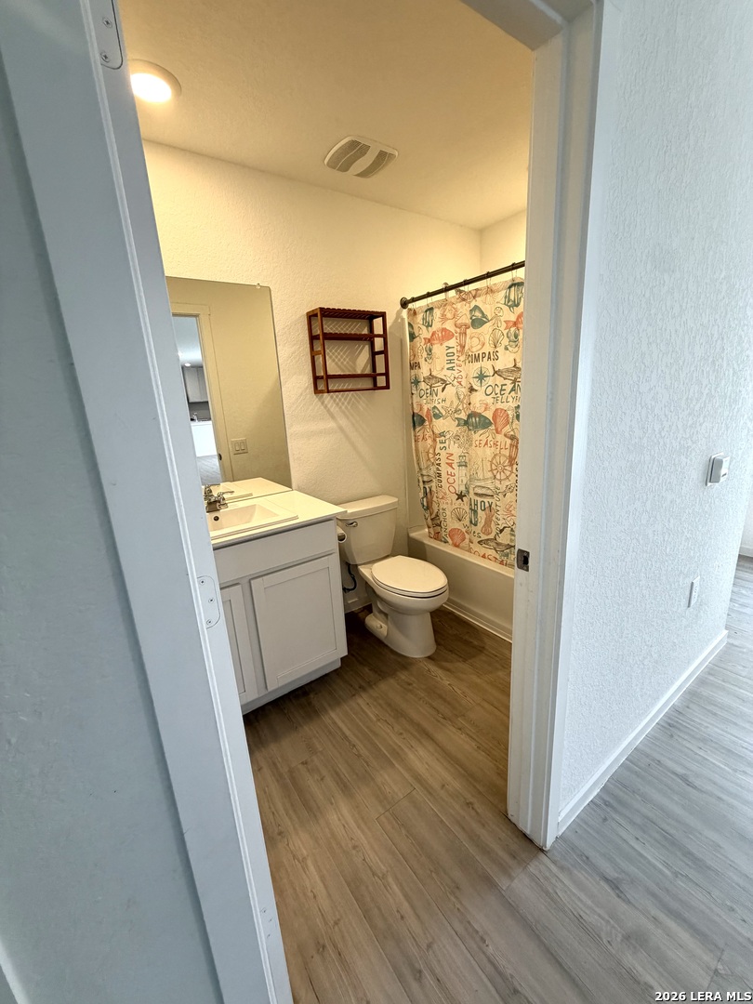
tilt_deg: -13.6
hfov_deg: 85.7
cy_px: 502
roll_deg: +3.5
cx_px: 376
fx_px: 406
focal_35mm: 14
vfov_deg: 102.1
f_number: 2.2
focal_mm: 2.22
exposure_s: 1/120
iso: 160
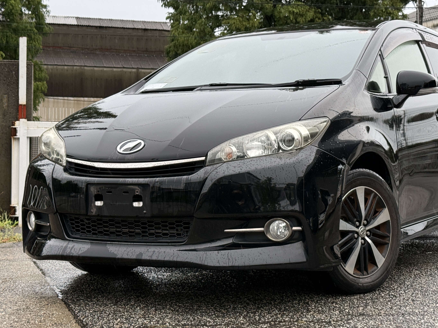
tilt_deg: +1.9
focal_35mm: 71
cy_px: 119
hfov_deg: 27.3
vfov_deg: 20.7
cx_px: 267
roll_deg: -0.3
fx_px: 898
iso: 80
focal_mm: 6.76
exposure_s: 1/319
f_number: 1.78
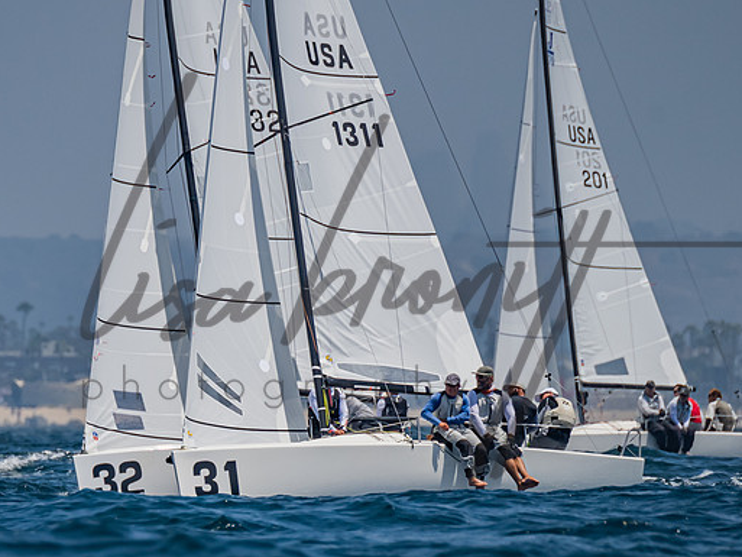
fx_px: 20111
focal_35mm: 938
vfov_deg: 1.6
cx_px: 122
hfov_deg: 2.1
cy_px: 494
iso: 400
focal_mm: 400
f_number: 6.3
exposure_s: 1/2500
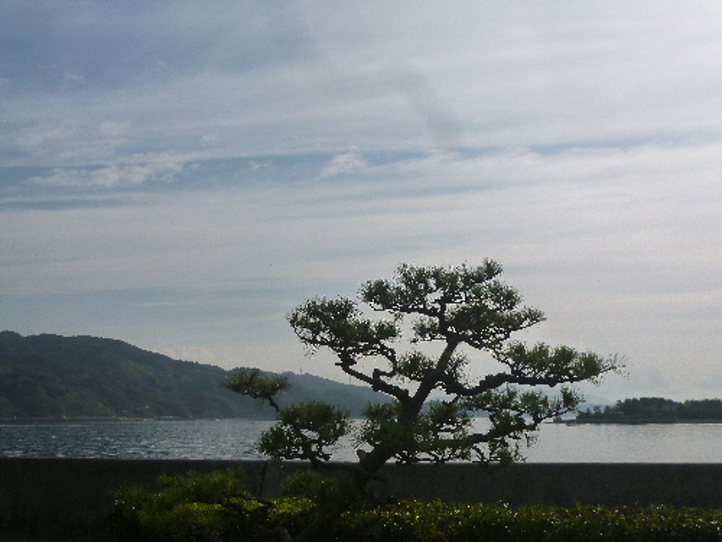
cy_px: 271
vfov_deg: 32.9
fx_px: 918
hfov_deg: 42.9
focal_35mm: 44
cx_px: 361
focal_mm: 7.9
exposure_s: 1/320
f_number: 10
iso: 160
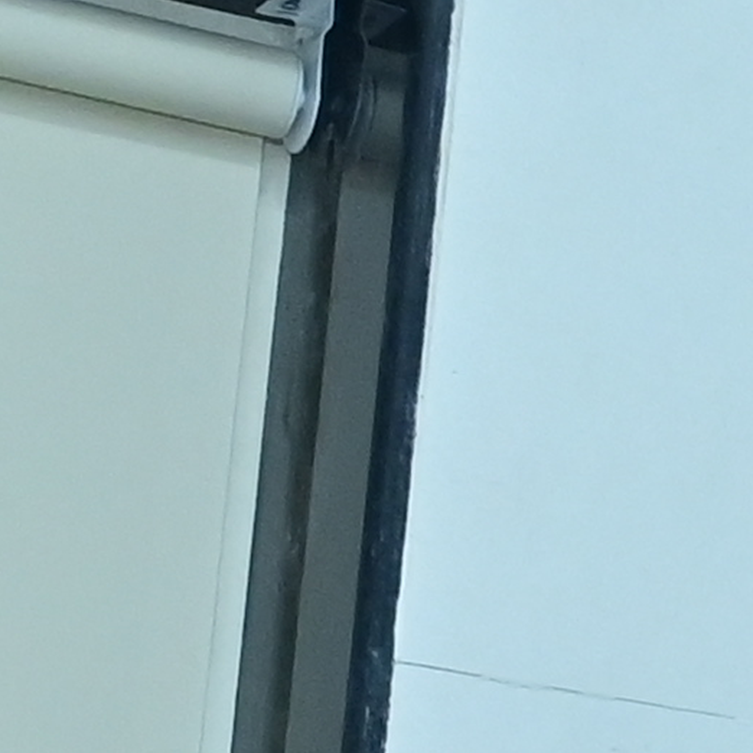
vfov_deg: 7.3
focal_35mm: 236
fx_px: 5808
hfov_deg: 6.1
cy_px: 1008
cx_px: 3061
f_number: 4
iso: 1600
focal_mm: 24
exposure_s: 1/160
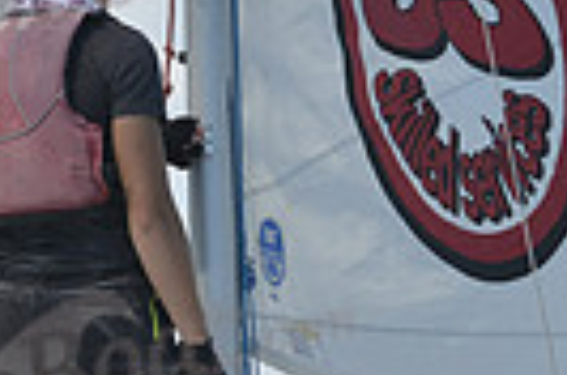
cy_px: 543
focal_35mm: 1094
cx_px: 580
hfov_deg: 1.9
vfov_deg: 1.2
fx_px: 17189
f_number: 5.6
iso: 200
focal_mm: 250
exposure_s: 1/1250
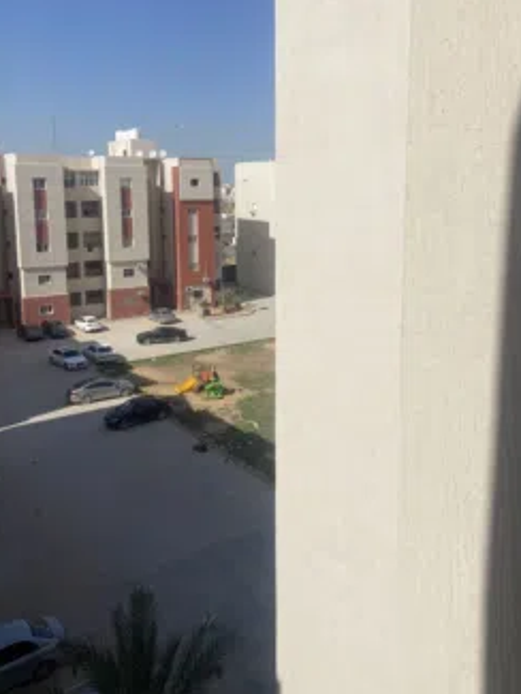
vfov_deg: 56.5
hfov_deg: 44.2
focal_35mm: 32
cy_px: 286
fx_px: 642
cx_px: 265
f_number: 1.8
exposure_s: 1/6757
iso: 32
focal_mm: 4.25
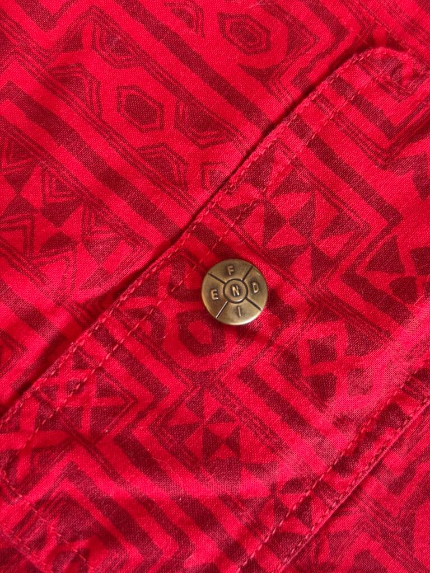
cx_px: 215
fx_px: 795
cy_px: 286
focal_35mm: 48
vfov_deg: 39.7
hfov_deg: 30.3
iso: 320
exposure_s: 1/40
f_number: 1.78
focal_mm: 6.76
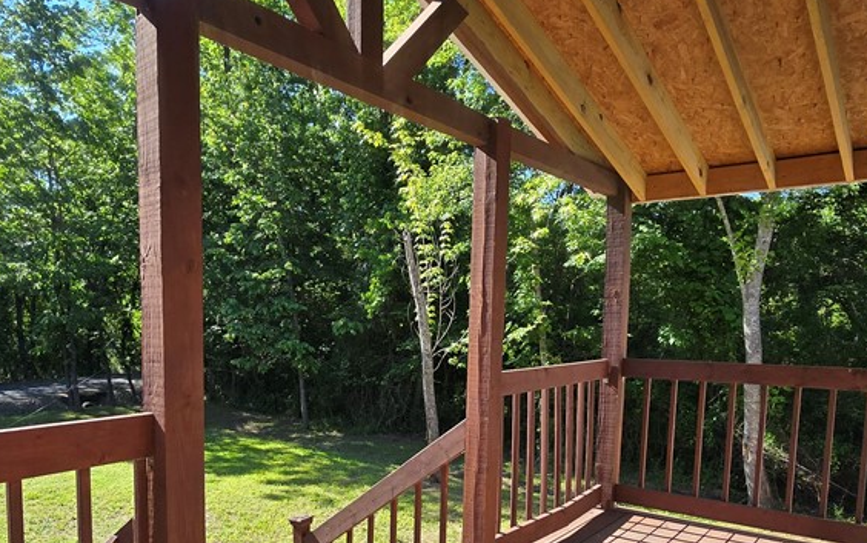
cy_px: 372
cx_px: 372
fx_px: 591
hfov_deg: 72.1
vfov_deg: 48.3
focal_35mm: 25
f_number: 2.2
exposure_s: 1/876
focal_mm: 2.2
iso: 50
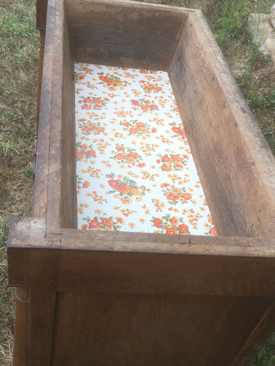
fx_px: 445
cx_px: 127
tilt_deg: -47.0
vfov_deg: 44.5
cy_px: 225
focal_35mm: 42
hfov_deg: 34.3
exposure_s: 1/237
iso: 25
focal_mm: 4.15
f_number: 2.2
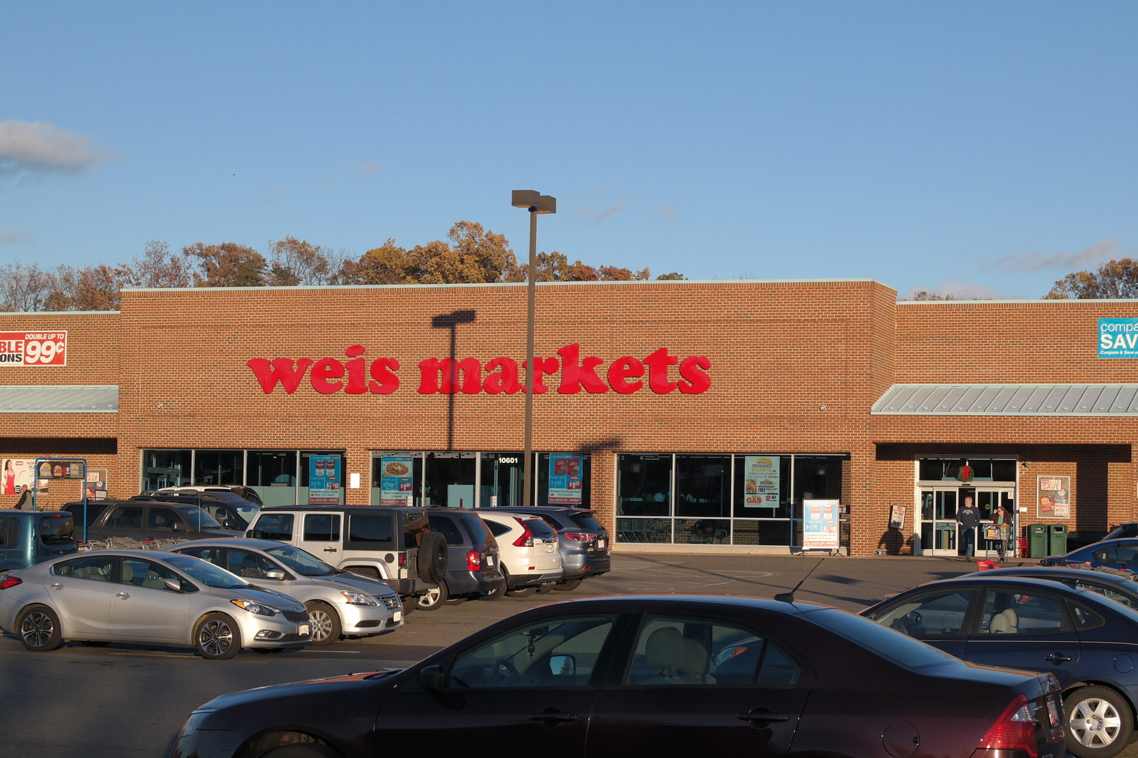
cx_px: 635
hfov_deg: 26.0
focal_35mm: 78
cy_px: 381
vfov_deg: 17.5
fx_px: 2465
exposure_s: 1/250
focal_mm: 38
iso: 100
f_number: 7.1
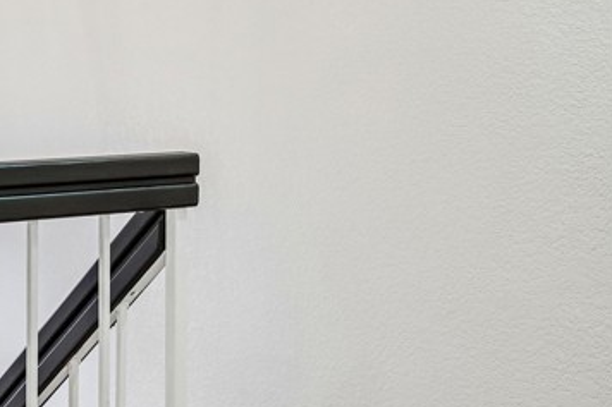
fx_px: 1529
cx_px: 165
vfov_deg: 15.1
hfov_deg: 22.5
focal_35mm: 90
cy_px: 124
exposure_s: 1/50
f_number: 8
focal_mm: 50
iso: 400
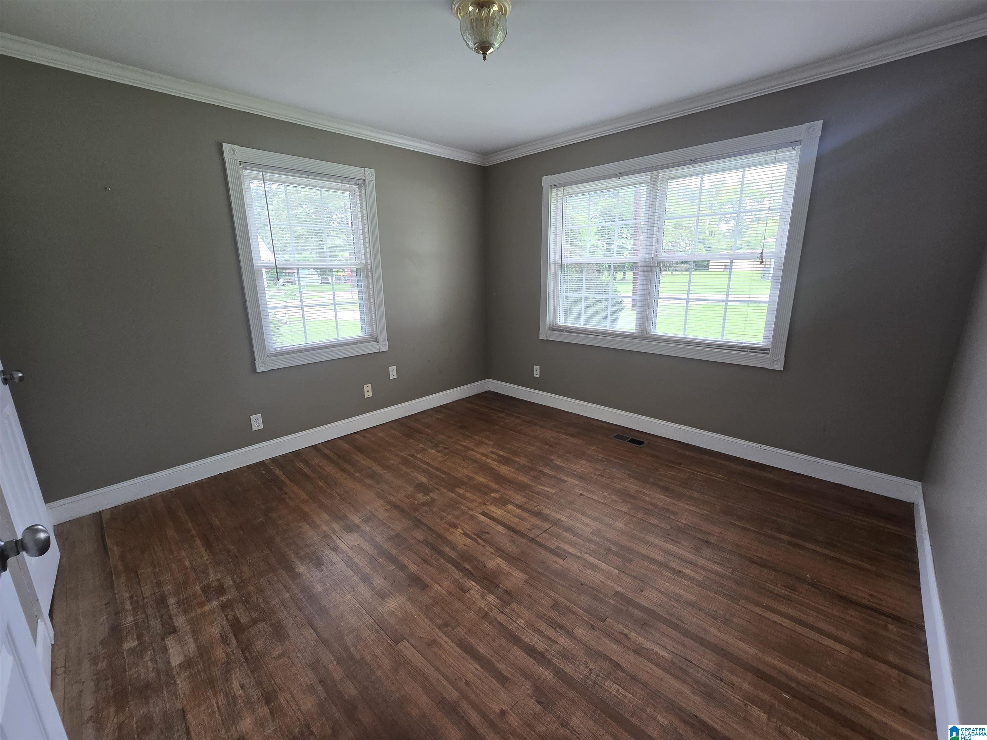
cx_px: 494
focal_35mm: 13
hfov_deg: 106.2
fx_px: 371
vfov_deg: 89.9
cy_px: 370
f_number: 2.2
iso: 100
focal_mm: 2.2
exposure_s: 1/60
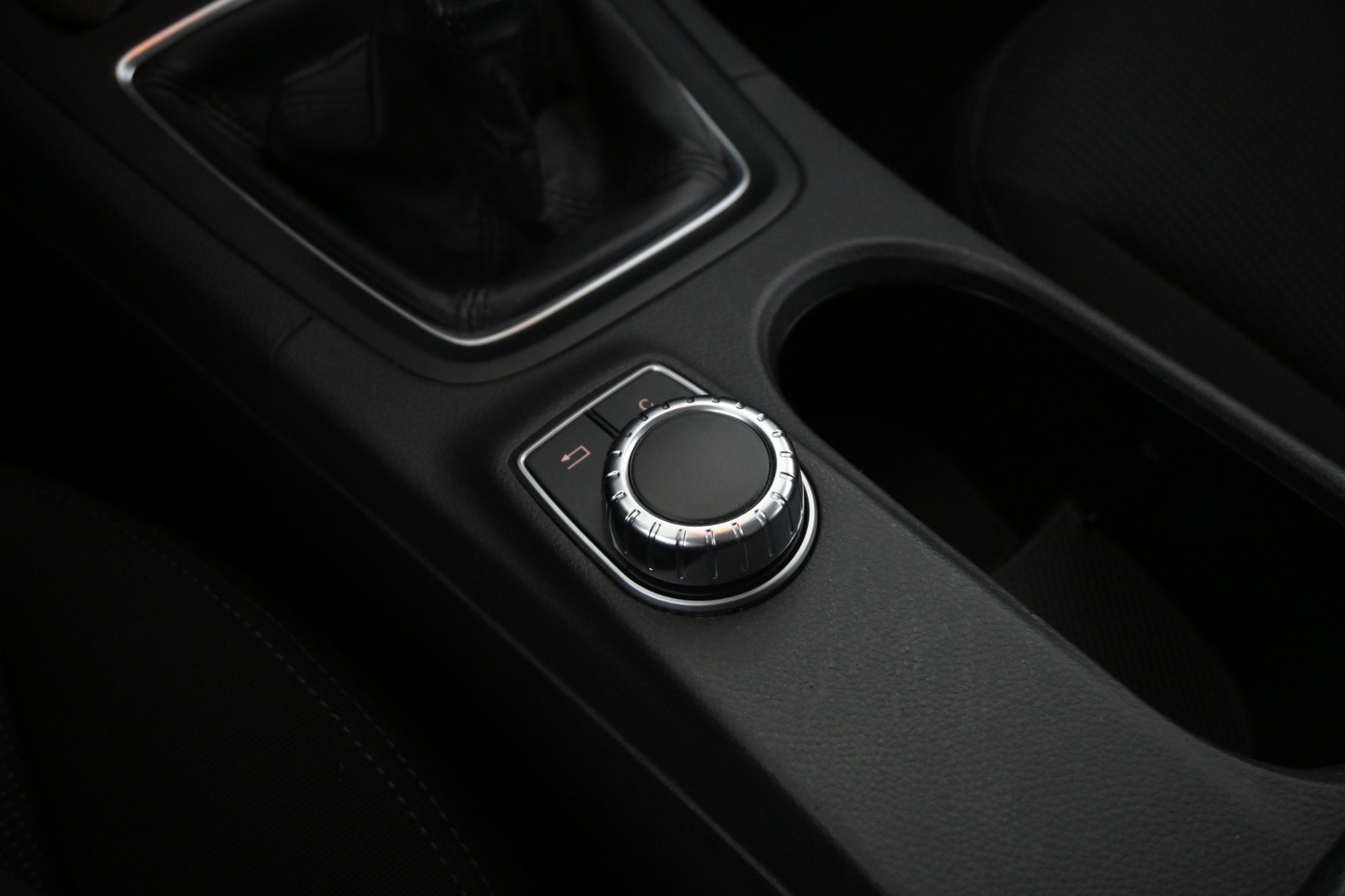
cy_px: 448
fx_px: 1541
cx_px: 672
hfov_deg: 47.2
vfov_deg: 32.4
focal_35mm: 41
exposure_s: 1/50
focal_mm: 27.5
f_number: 4.5
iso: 2500
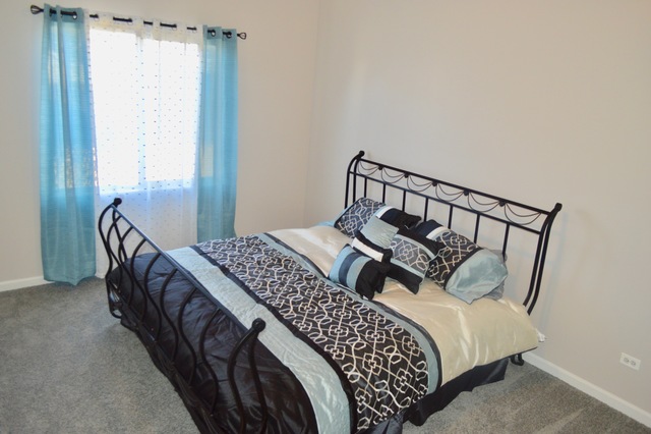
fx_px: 488
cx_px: 326
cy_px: 217
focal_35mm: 27
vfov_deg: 47.9
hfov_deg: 67.4
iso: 500
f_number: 3.5
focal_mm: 18
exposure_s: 1/60
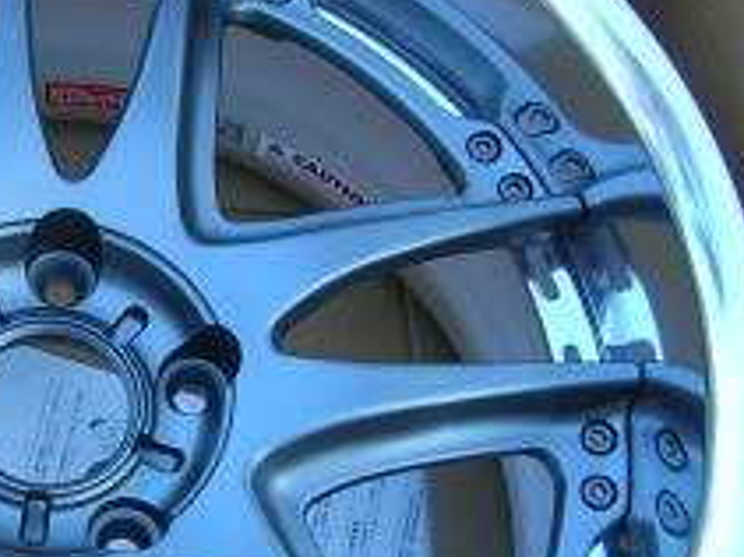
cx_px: 63
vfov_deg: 16.0
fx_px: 1976
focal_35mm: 92
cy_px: 398
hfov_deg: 20.8
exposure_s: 1/49.6
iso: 50
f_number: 2.9
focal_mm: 5.7
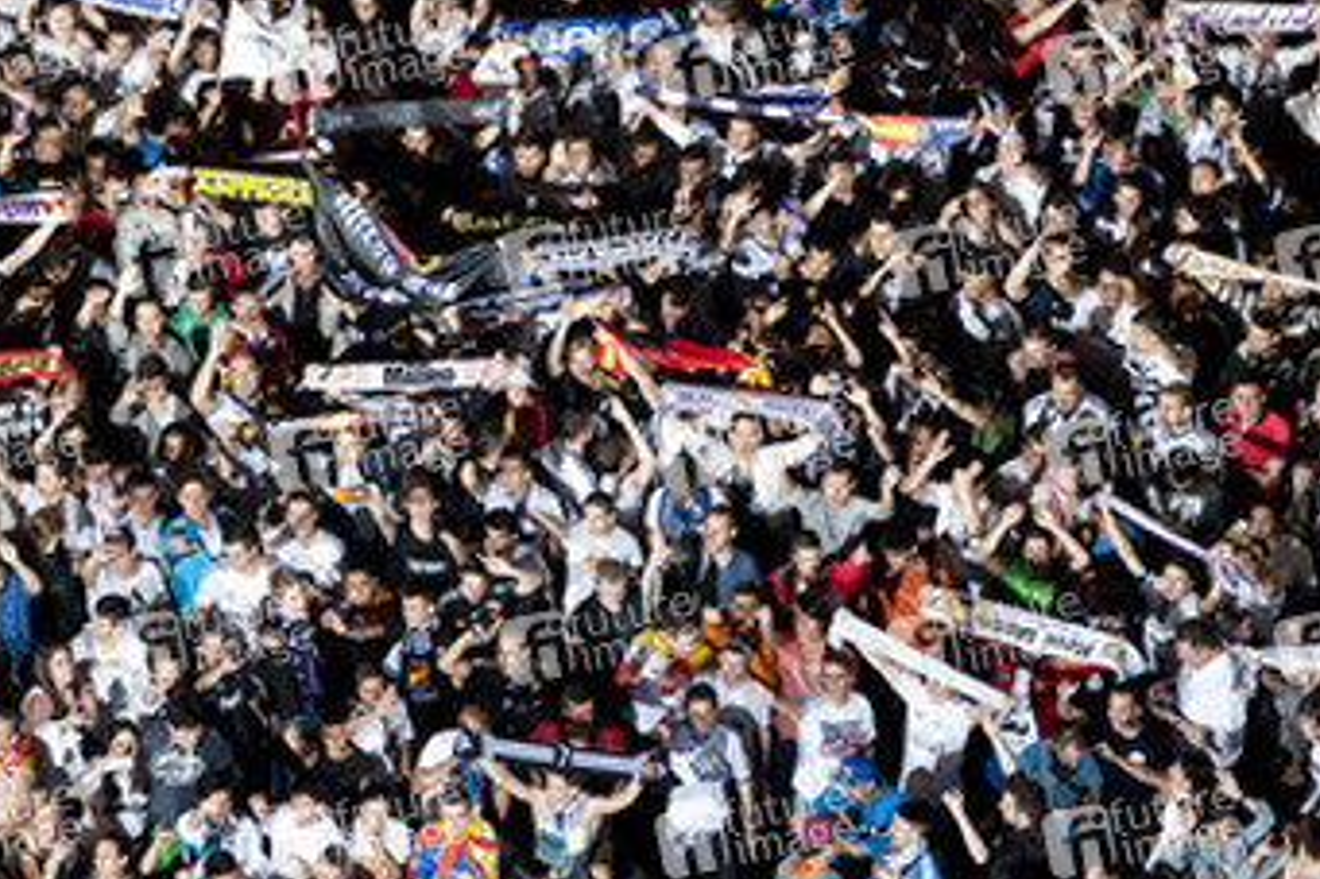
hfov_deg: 9.4
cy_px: 349
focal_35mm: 218
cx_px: 650
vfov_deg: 6.3
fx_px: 7989
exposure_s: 1/200
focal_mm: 165
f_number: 4
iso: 2000
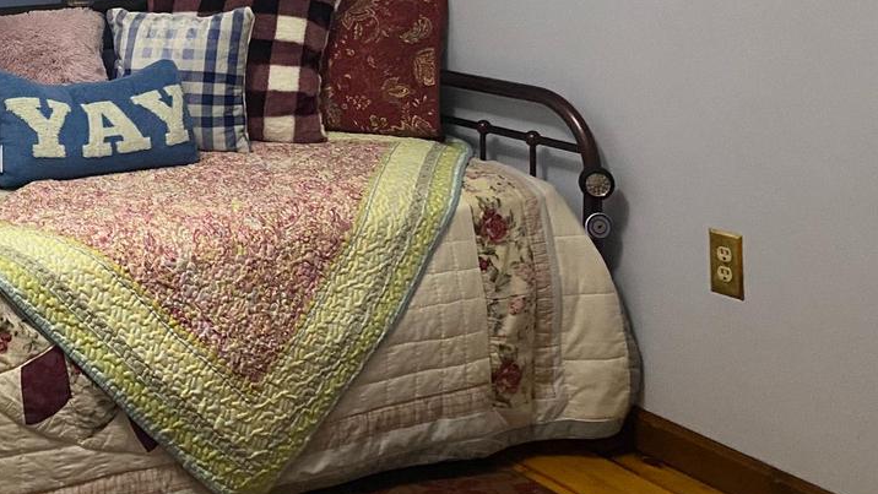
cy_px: -44
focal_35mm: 57
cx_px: 36
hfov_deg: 33.9
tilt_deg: -3.7
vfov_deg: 20.2
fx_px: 1327
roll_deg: +1.0
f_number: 1.8
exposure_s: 1/40
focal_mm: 4.25
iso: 320
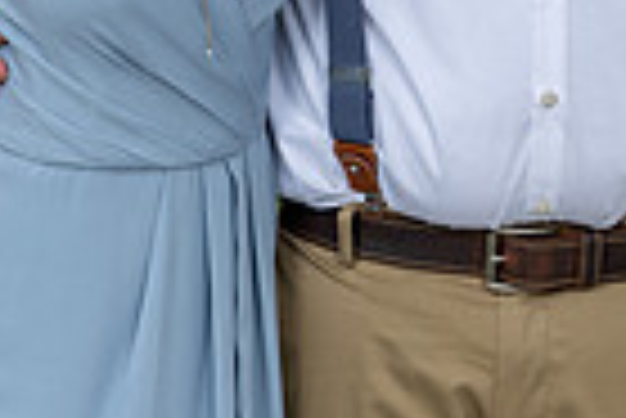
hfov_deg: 9.8
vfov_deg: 6.5
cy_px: -178
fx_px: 3621
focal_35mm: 208
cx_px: 712
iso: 100
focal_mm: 50
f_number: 6.3
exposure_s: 1/125
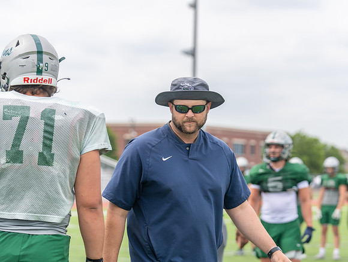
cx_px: 206
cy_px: 137
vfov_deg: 12.6
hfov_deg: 16.6
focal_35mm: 118
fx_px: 1194
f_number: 3.5
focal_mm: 98
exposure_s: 1/1250
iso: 160
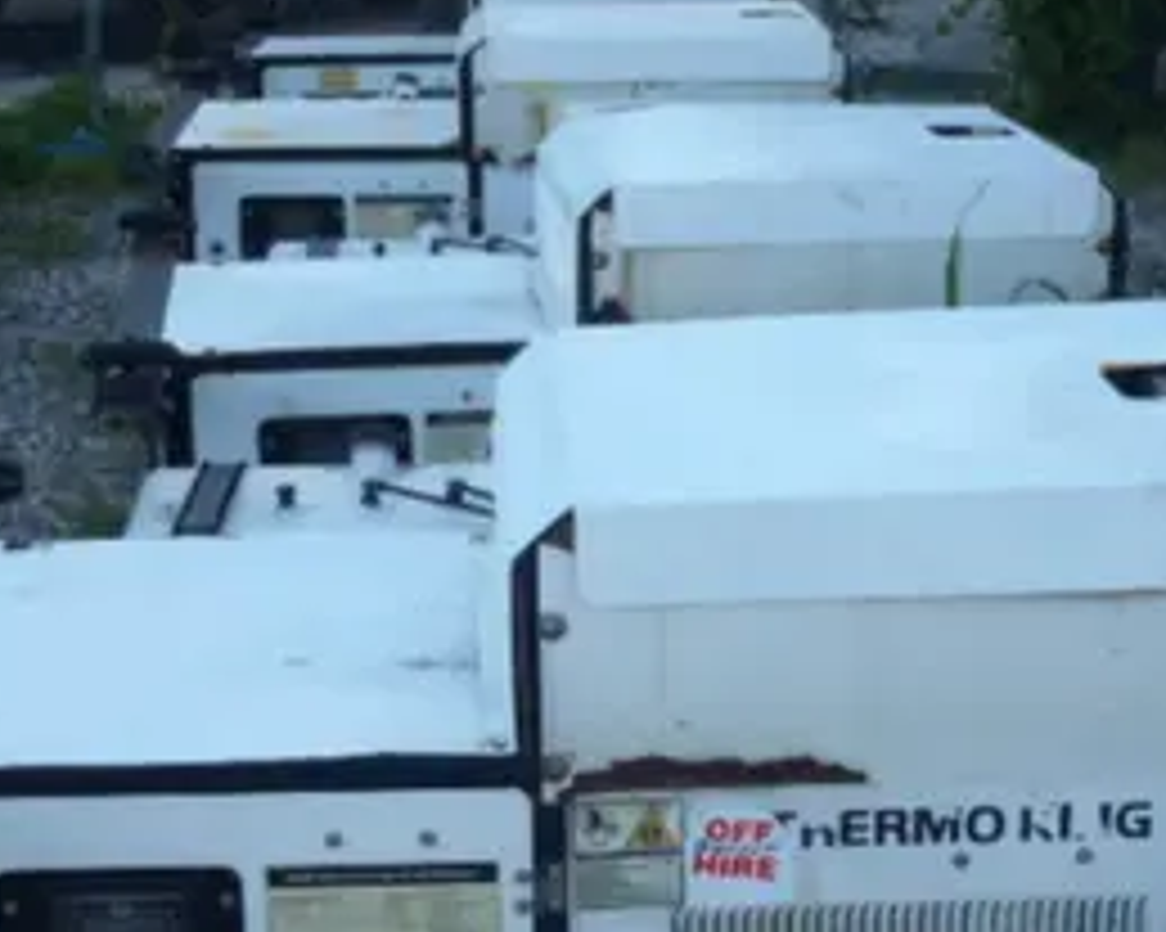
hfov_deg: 25.7
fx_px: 2553
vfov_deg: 20.7
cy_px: 567
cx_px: 612
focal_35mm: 74
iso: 100
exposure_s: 1/100
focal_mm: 8.8
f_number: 4.9
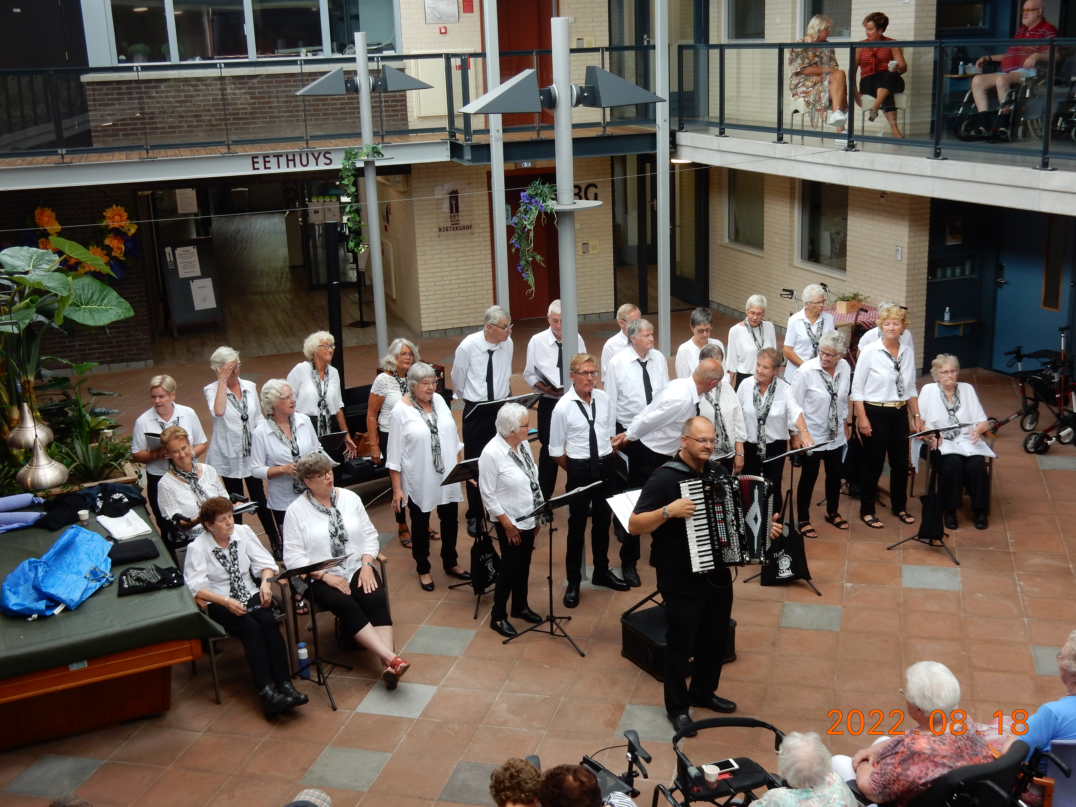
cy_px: 404
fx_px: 1337
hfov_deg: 43.9
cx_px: 538
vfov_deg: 33.6
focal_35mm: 43
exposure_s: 1/50
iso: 125
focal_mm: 7.6
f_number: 4.2
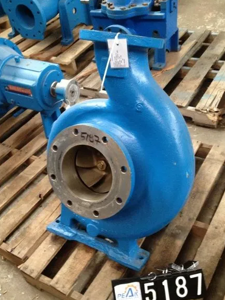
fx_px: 338
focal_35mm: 39
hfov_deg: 36.8
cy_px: 161
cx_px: 108
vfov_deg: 47.8
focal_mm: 4.28
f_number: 2.4
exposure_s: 1/20
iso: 400
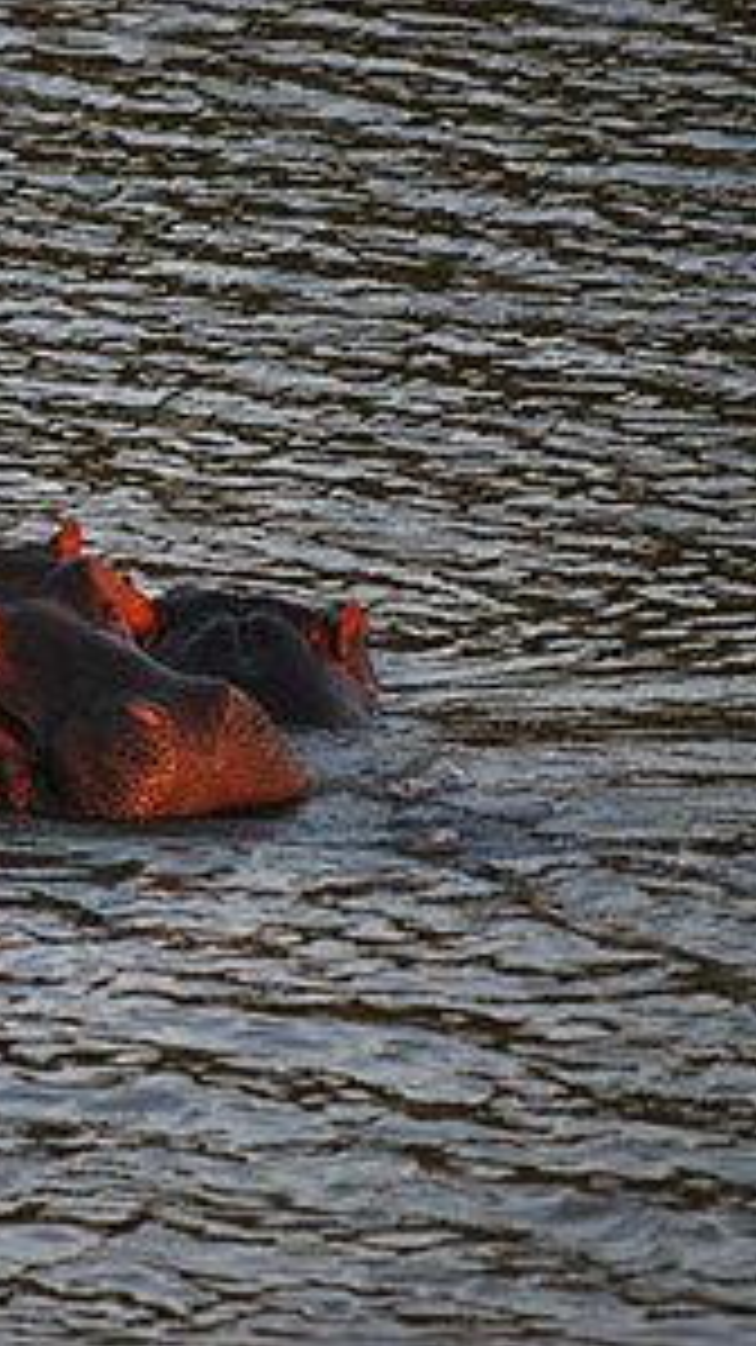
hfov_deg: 2.6
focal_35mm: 474
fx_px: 16907
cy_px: 673
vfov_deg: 4.6
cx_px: -27
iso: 400
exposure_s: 1/250
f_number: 5.6
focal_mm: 200
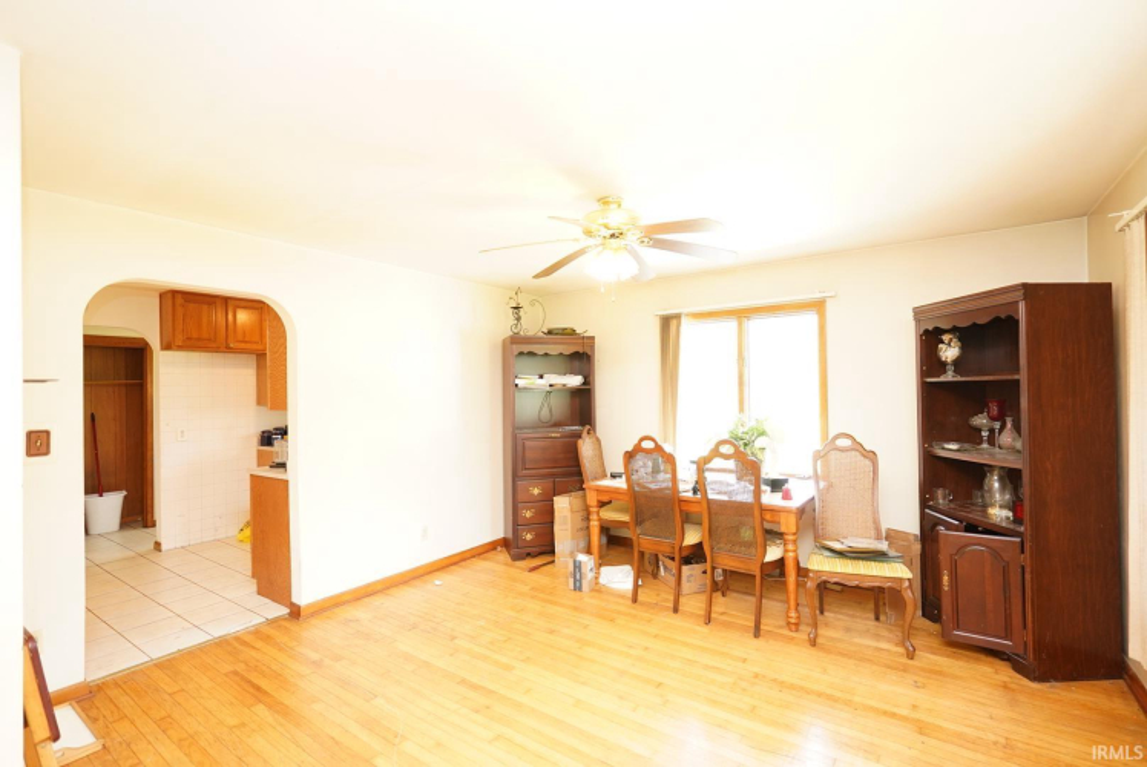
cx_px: 574
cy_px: 384
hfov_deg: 96.7
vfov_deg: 73.8
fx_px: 510
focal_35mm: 16
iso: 320
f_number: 1.8
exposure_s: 1/60
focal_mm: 11
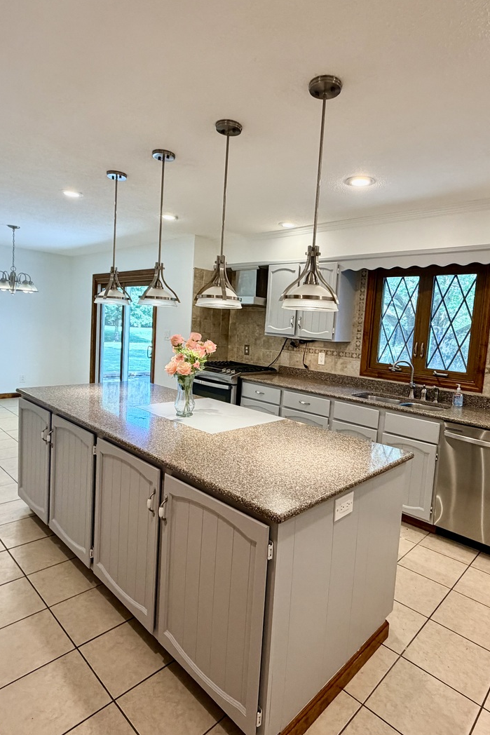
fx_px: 408
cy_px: 358
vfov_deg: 84.0
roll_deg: -3.2
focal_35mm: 20
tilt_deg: -4.4
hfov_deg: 61.8
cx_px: 273
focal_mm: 2.22
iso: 250
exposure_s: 1/120
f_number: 2.2
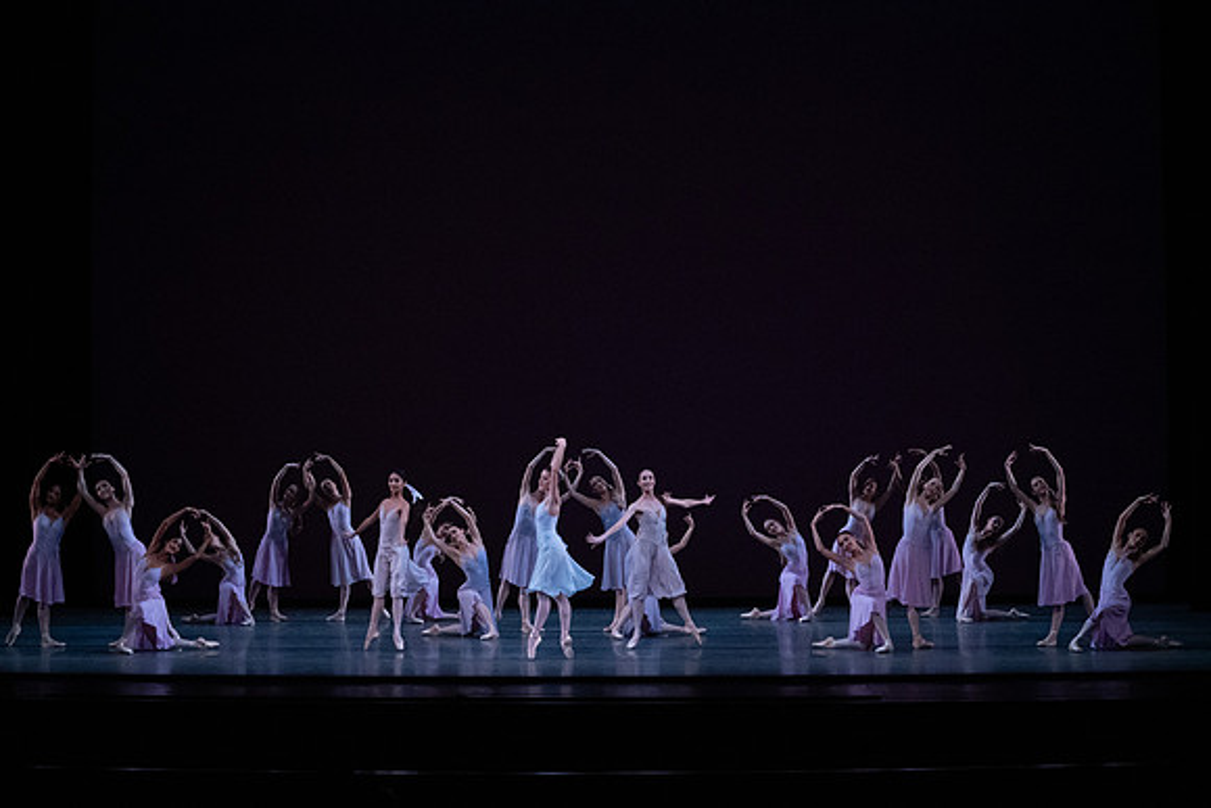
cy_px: 404
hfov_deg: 28.8
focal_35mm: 70
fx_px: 2355
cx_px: 606
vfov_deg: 19.5
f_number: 13
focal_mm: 70
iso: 12800
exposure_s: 1/400
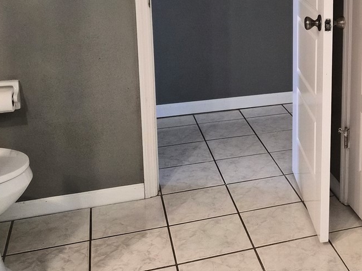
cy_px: 40
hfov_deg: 31.4
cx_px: 373
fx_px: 586
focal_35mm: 56
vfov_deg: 25.5
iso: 1250
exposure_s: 1/120
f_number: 1.8
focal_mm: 5.4
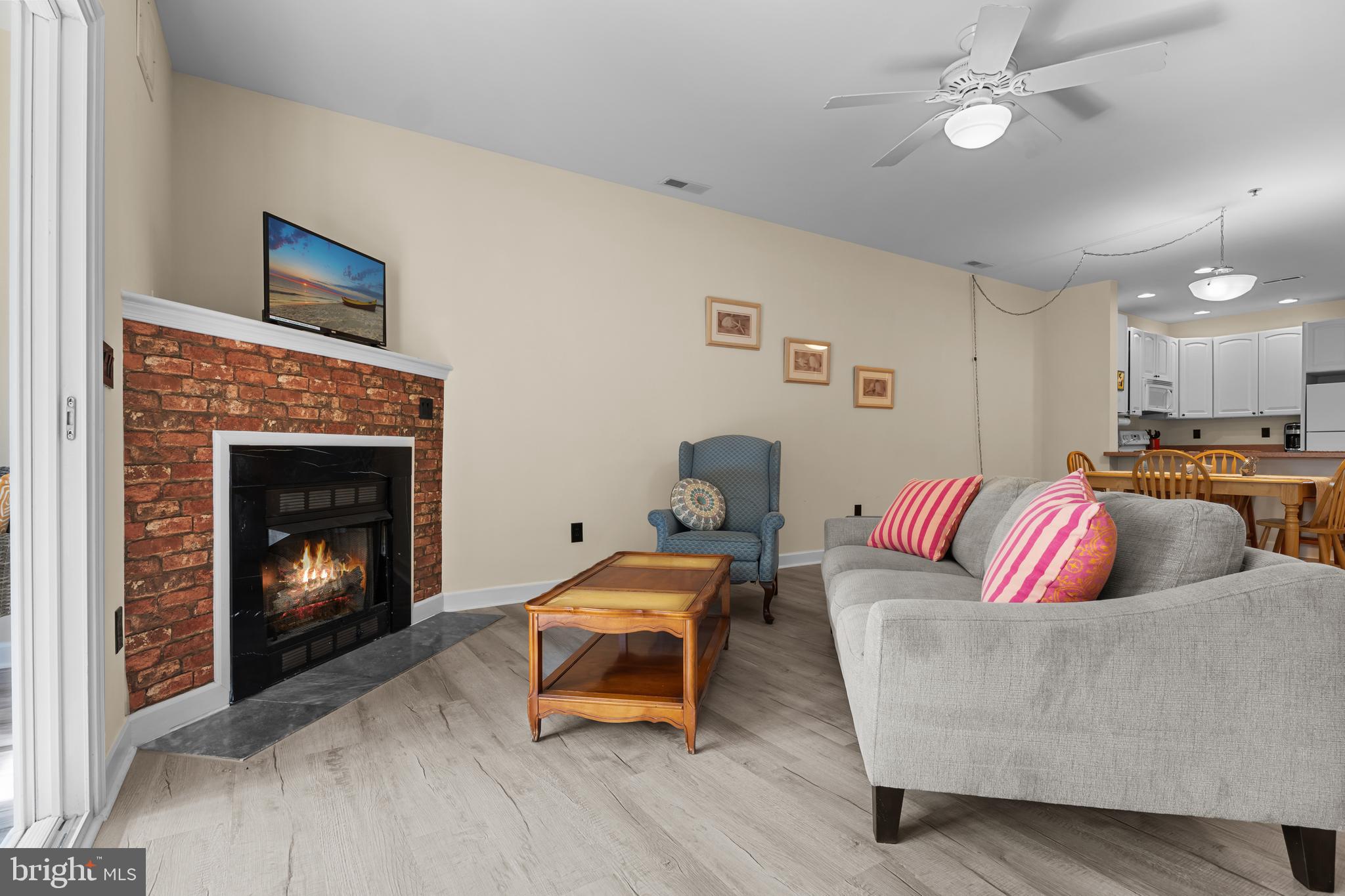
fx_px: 650
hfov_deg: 92.0
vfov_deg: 69.2
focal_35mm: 17
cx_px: 672
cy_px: 448
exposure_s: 1/2
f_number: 6.3
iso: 200
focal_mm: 11.6
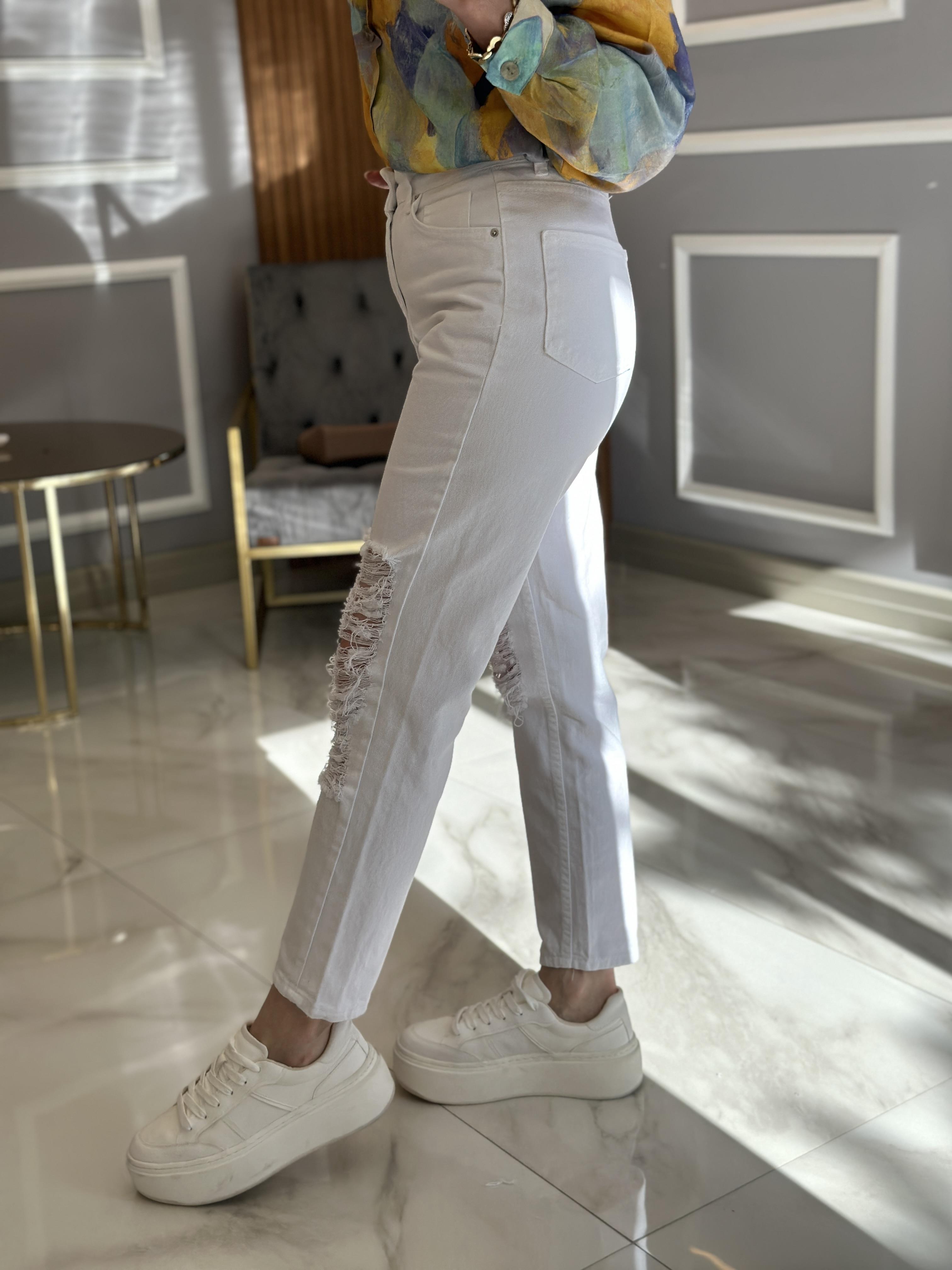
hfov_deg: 30.3
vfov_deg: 39.7
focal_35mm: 48
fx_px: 1760
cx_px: 476
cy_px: 635
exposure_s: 1/1050
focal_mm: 6.86
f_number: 1.78
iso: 80
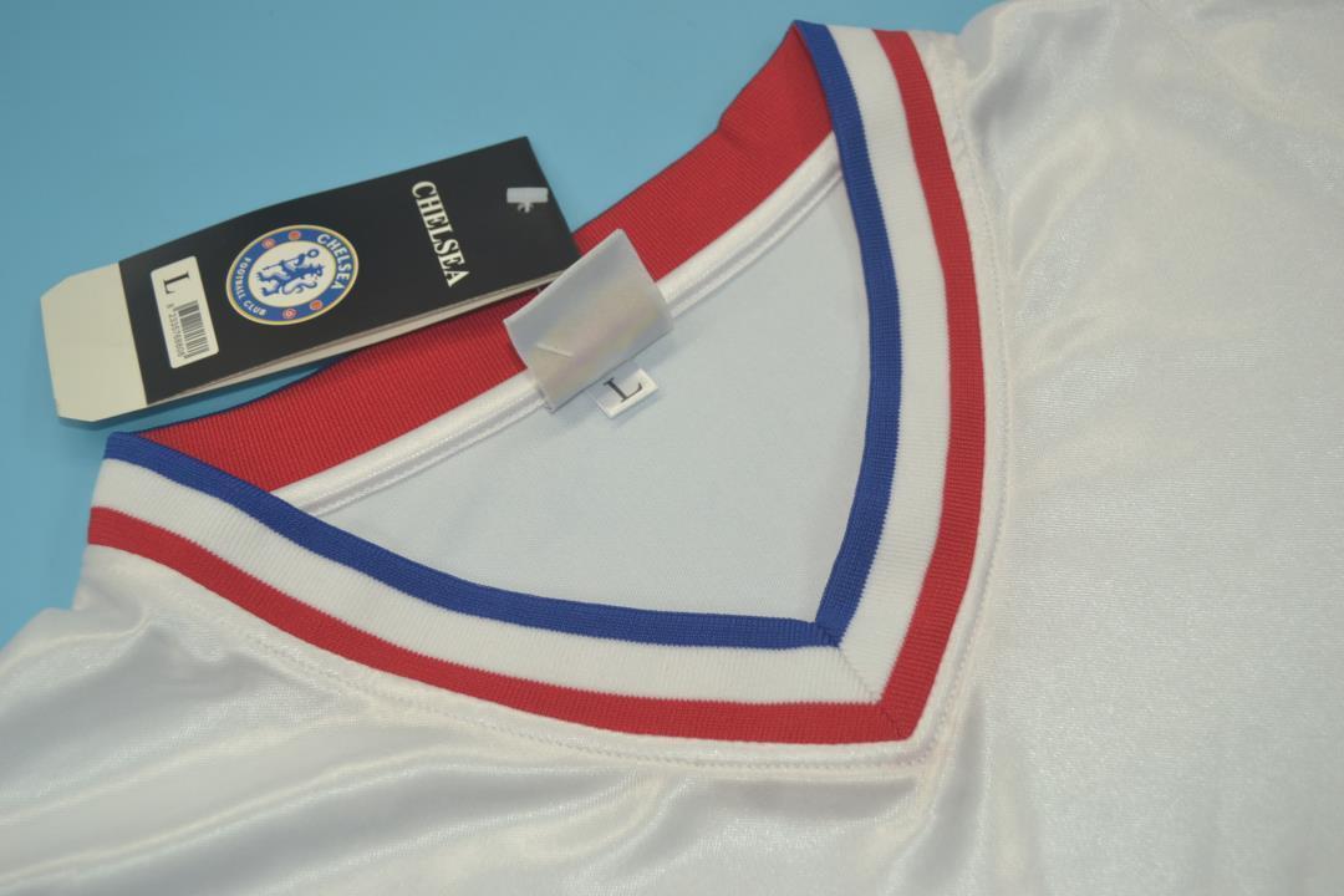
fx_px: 1624
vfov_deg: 30.8
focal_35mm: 44
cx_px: 672
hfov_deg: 45.0
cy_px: 448
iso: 200
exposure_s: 1/160
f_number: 4.5
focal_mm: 29
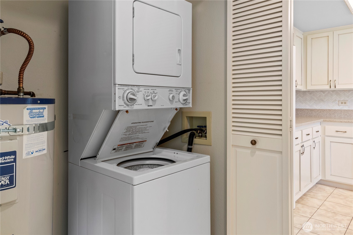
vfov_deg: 53.1
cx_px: 176
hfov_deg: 73.8
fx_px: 235
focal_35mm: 24
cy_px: 118
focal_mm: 16
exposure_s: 1/2
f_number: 9
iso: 200
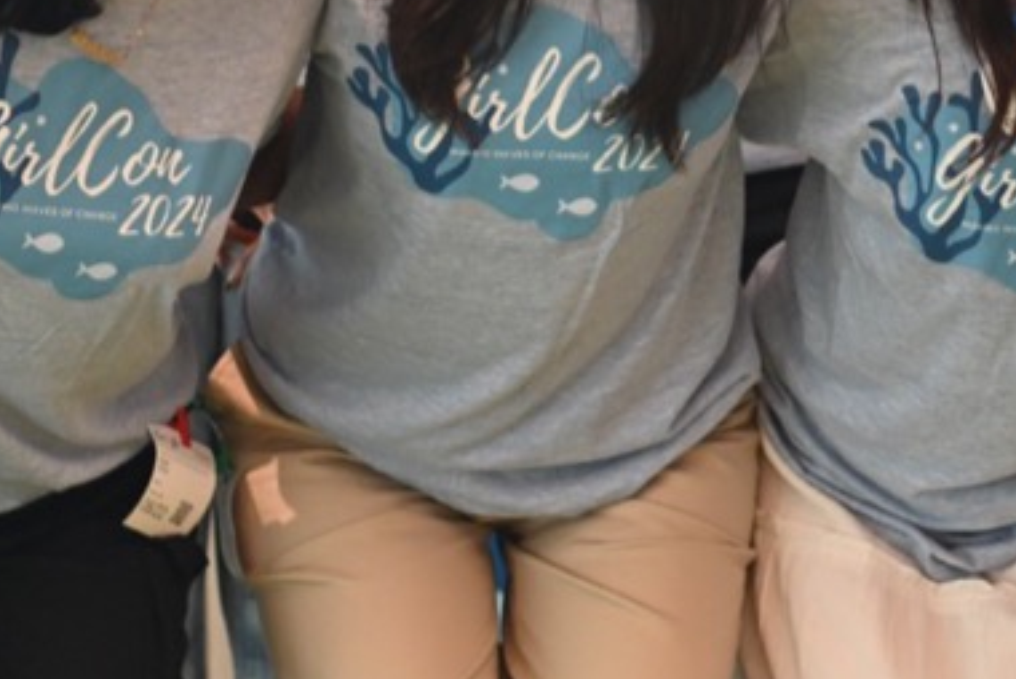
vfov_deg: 7.4
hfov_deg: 11.1
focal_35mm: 184
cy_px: -122
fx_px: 5197
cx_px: 1037
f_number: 2.8
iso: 1000
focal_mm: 50
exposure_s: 1/250
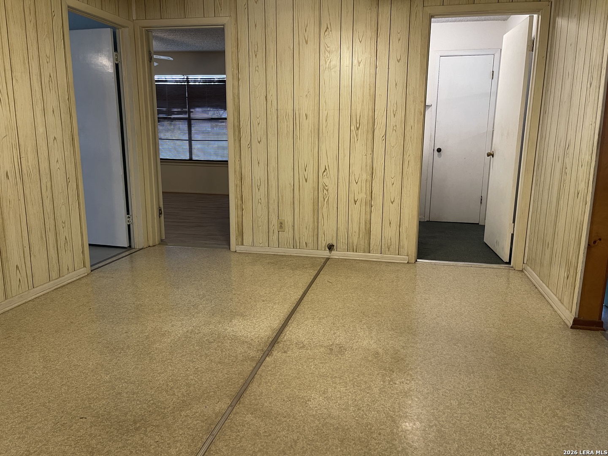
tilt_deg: -12.3
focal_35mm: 25
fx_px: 439
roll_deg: +0.1
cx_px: 304
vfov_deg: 54.9
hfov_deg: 69.4
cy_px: 228
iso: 200
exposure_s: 1/60
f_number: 1.6
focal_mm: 5.1
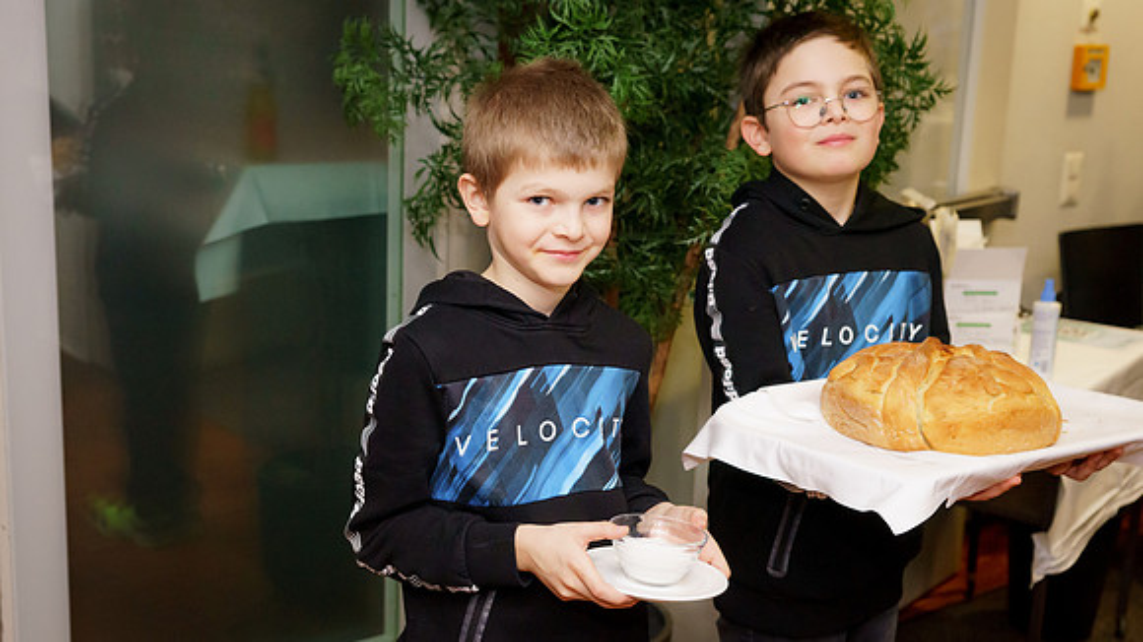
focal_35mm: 44
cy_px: 300
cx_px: 551
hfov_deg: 46.8
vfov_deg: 27.3
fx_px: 1320
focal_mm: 40
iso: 2500
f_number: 4
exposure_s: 1/200
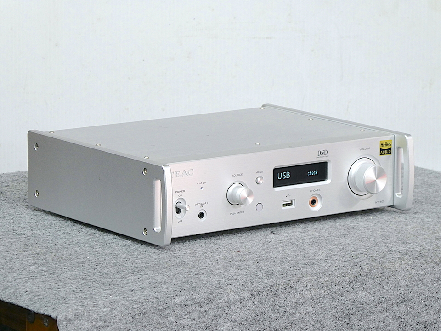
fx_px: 2357
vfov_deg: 8.0
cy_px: 166
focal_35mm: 185
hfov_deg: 10.7
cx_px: 220
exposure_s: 1/8
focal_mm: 33.2
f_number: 5.6
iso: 200
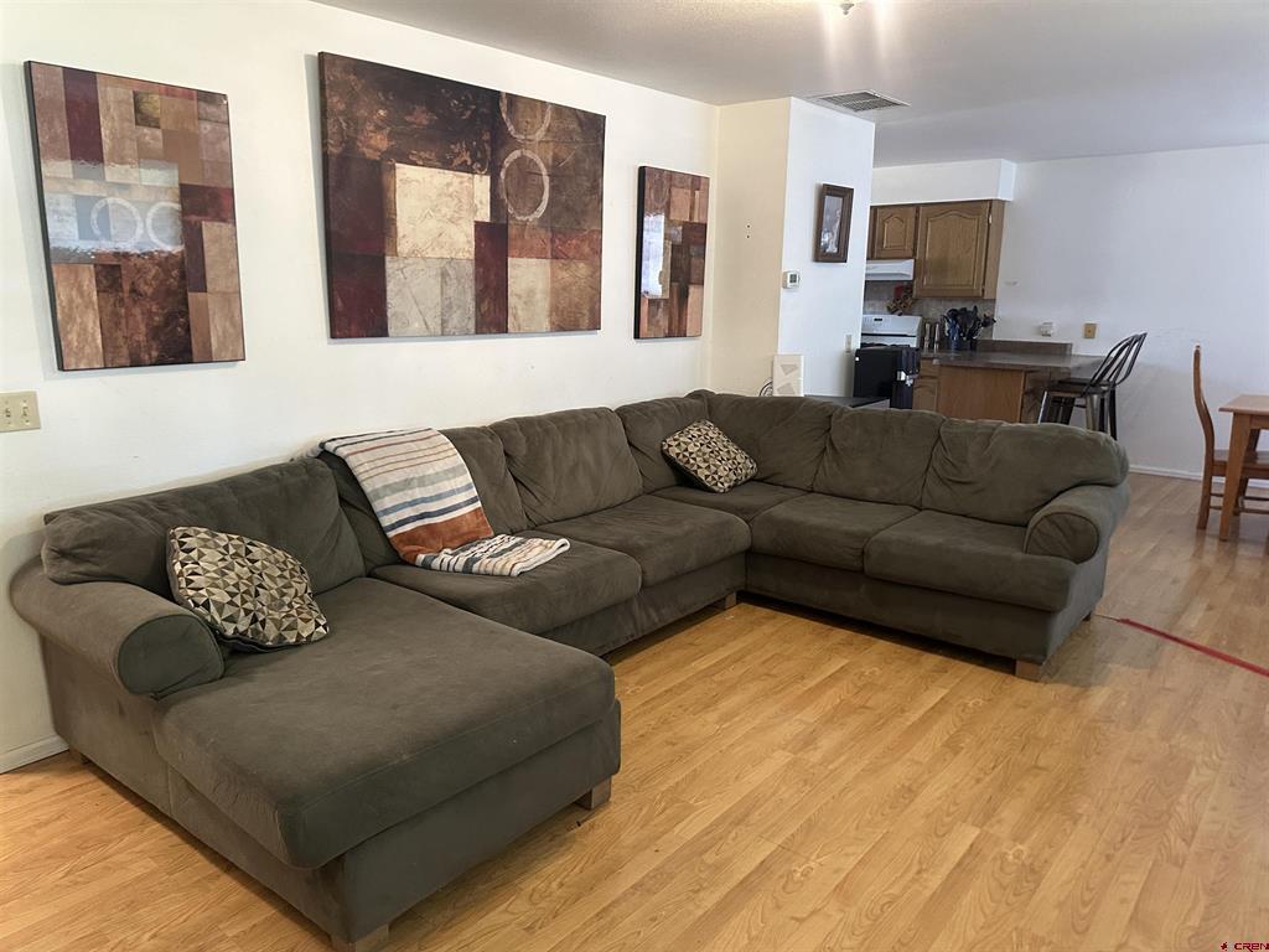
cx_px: 634
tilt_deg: -12.5
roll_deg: -0.5
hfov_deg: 71.6
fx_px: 880
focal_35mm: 24
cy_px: 476
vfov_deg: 56.8
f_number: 1.78
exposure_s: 1/60
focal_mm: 6.86
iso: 400
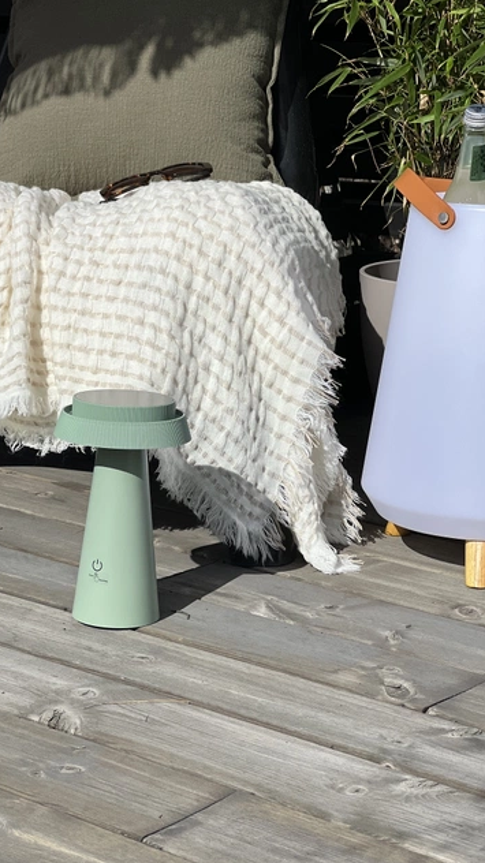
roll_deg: -0.8
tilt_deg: -11.7
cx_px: 193
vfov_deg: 25.0
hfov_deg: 14.2
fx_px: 1945
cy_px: 432
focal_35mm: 85
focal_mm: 9
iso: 32
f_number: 2.8
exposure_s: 1/2179
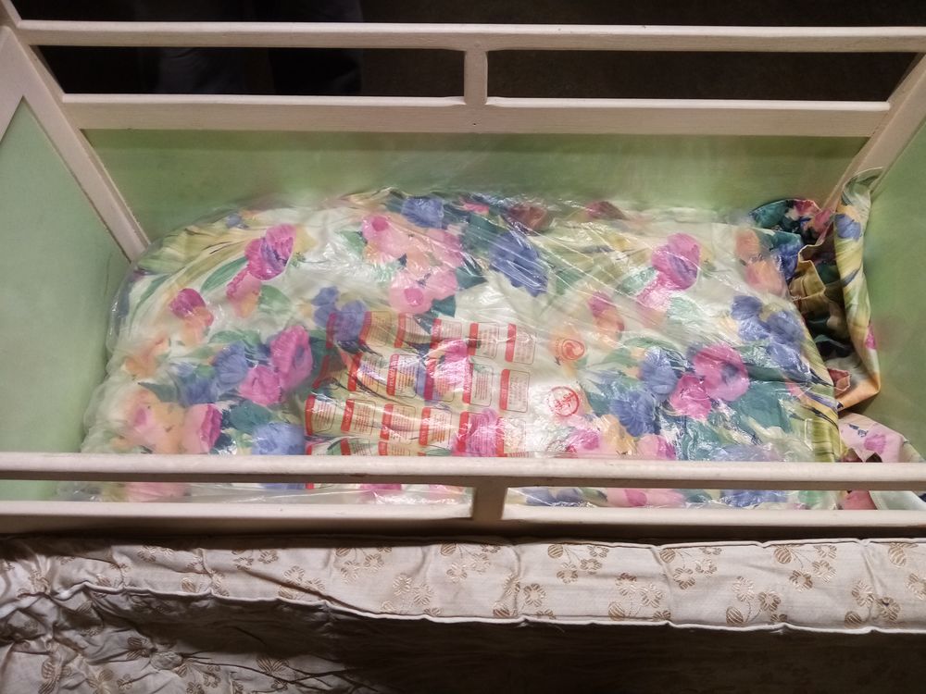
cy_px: 347
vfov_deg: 53.1
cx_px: 463
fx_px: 696
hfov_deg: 67.3
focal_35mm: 26
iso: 152
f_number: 1.8
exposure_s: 1/33.3
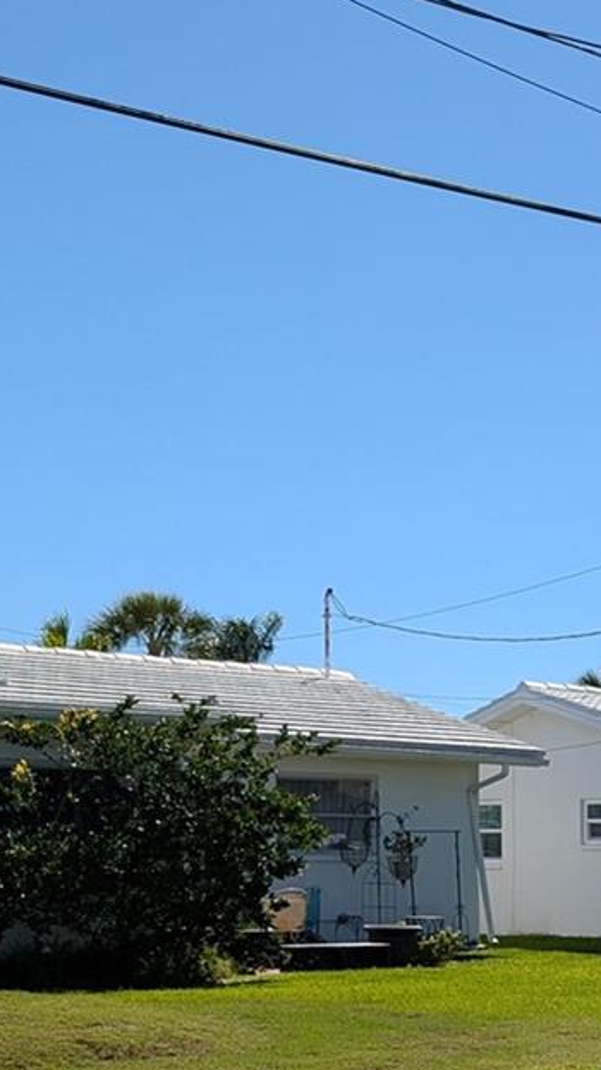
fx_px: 1900
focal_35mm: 67
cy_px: 970
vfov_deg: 30.1
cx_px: 920
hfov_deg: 16.3
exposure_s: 1/1689
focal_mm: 6.9
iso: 20
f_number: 1.68
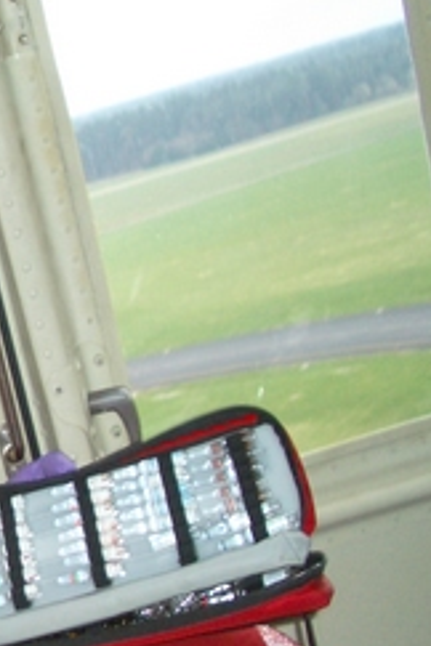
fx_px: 1562
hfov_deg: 14.1
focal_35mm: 87
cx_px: -325
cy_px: 323
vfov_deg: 23.4
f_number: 2.6
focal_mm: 5.8
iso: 100
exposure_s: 1/60
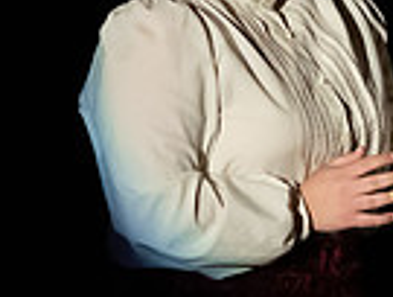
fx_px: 16221
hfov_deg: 1.4
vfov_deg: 1.0
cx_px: 544
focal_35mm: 1425
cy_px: 54
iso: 10000
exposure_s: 1/400
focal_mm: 300
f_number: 2.8
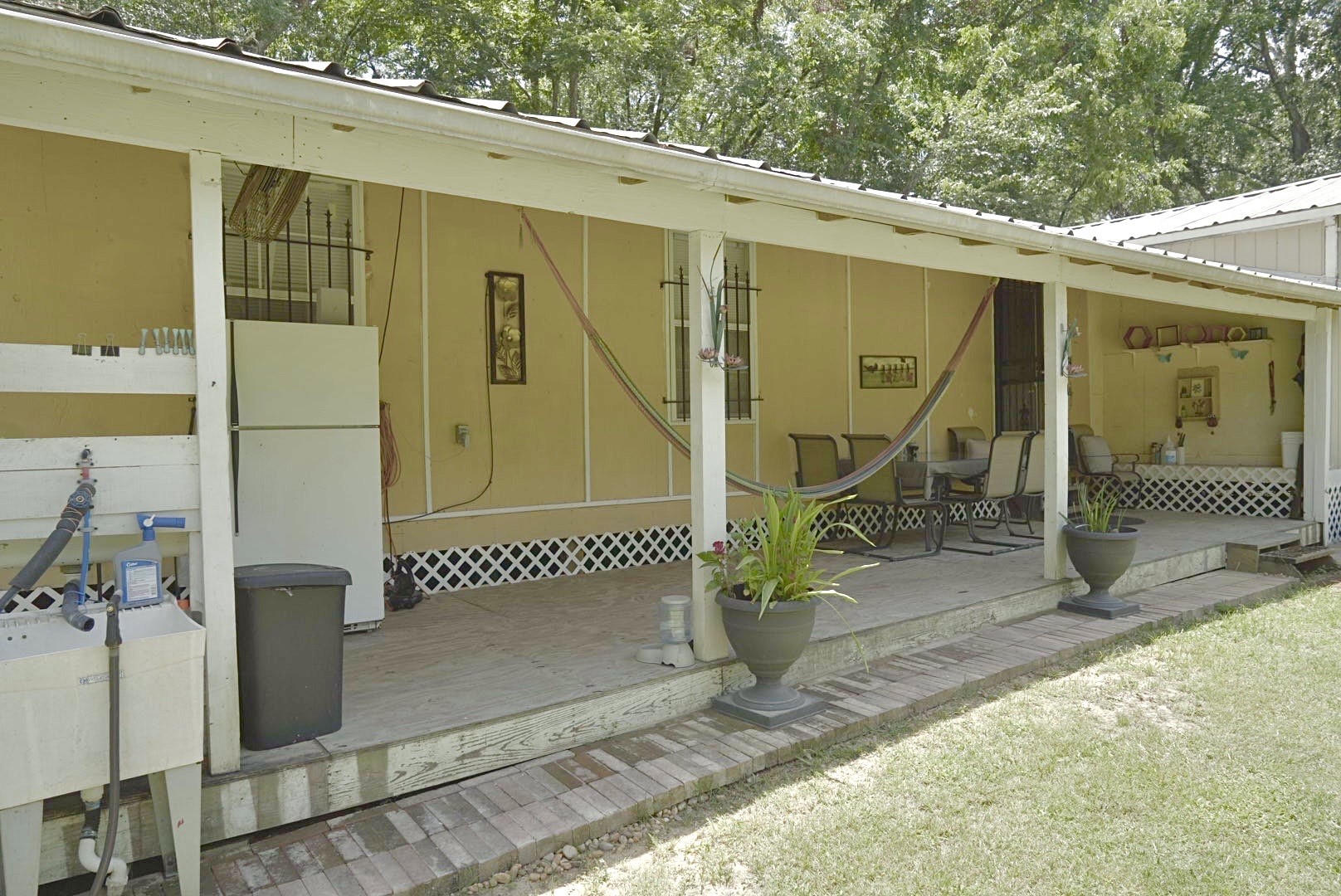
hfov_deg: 73.7
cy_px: 448
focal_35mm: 24
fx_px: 895
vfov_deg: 53.2
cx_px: 670
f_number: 5.6
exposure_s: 1/1000
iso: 400
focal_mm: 24
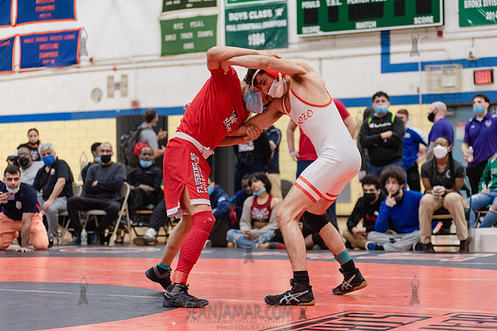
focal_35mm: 80
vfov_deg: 17.1
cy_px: 166
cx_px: 248
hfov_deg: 25.4
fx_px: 1105
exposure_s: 1/400
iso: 4000
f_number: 3.5
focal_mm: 80
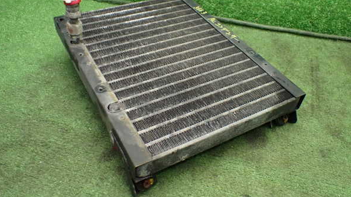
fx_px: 307
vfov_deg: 35.5
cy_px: 81
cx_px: 174
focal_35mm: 33
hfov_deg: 59.5
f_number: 2.3
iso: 800
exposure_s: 1/100
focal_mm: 5.4
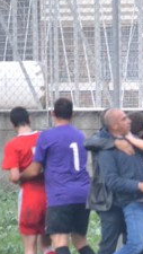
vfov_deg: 2.3
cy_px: 215
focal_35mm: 920
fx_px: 6185
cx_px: 277
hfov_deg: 1.3
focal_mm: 200
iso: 3200
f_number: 5.6
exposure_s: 1/250
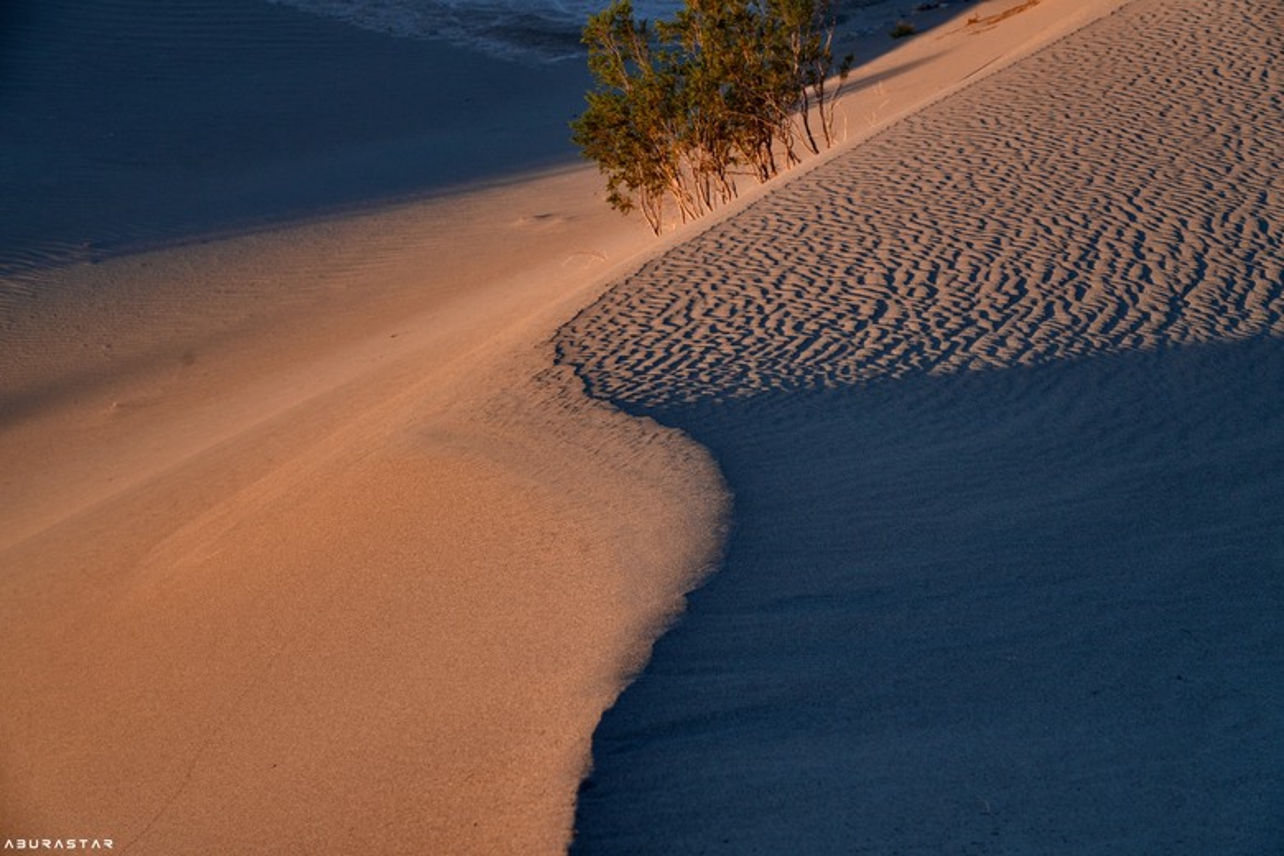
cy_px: 428
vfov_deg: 15.7
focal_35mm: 87
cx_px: 642
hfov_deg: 23.4
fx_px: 3103
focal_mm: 87
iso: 100
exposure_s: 1/200
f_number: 8
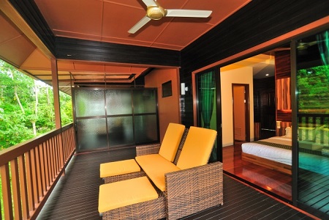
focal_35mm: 16
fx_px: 151
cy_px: 110
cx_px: 164
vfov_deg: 72.1
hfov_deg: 95.0
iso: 400
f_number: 4.5
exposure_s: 1/50
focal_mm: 11
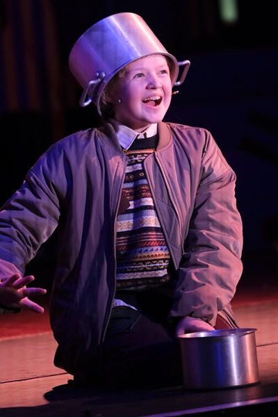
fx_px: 2432
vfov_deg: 9.8
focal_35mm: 210
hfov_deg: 6.5
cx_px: 139
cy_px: 208
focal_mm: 140
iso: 2000
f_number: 2.8
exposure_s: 1/250
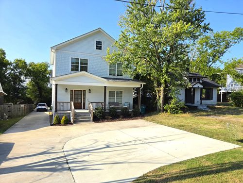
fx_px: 162
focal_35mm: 23
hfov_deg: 73.8
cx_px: 122
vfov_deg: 59.0
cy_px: 92
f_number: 1.8
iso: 80
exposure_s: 1/5000
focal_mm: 5.4
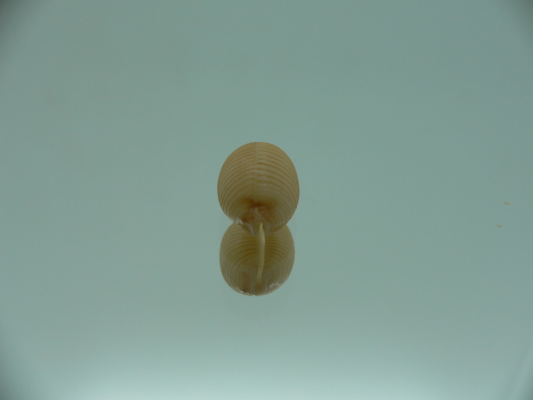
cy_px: 200
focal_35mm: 35
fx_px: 539
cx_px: 266
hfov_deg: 52.6
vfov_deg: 40.7
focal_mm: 4.6
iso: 80
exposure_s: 1/80
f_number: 2.8
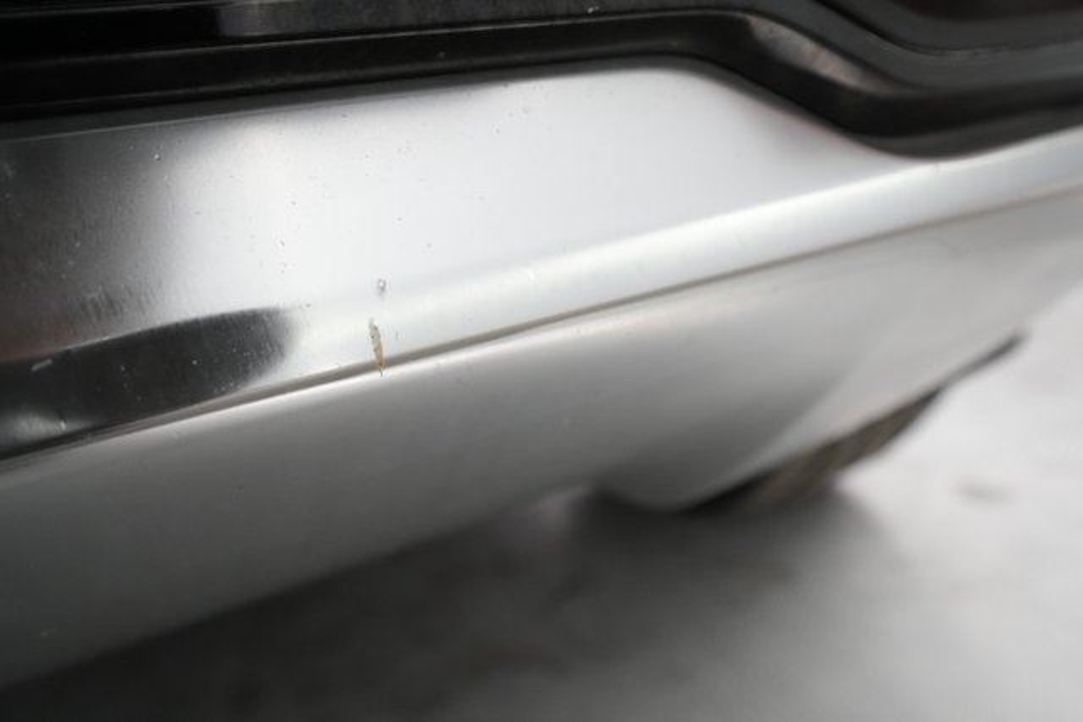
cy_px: 361
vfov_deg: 46.4
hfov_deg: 65.5
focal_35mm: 28
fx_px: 842
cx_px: 542
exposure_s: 1/100
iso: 5000
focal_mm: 28
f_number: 5.6
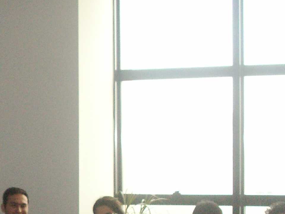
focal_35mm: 126
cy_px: 217
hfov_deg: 15.2
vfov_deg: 11.6
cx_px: -34
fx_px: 1038
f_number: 3.5
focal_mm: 7.7
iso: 160
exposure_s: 1/40
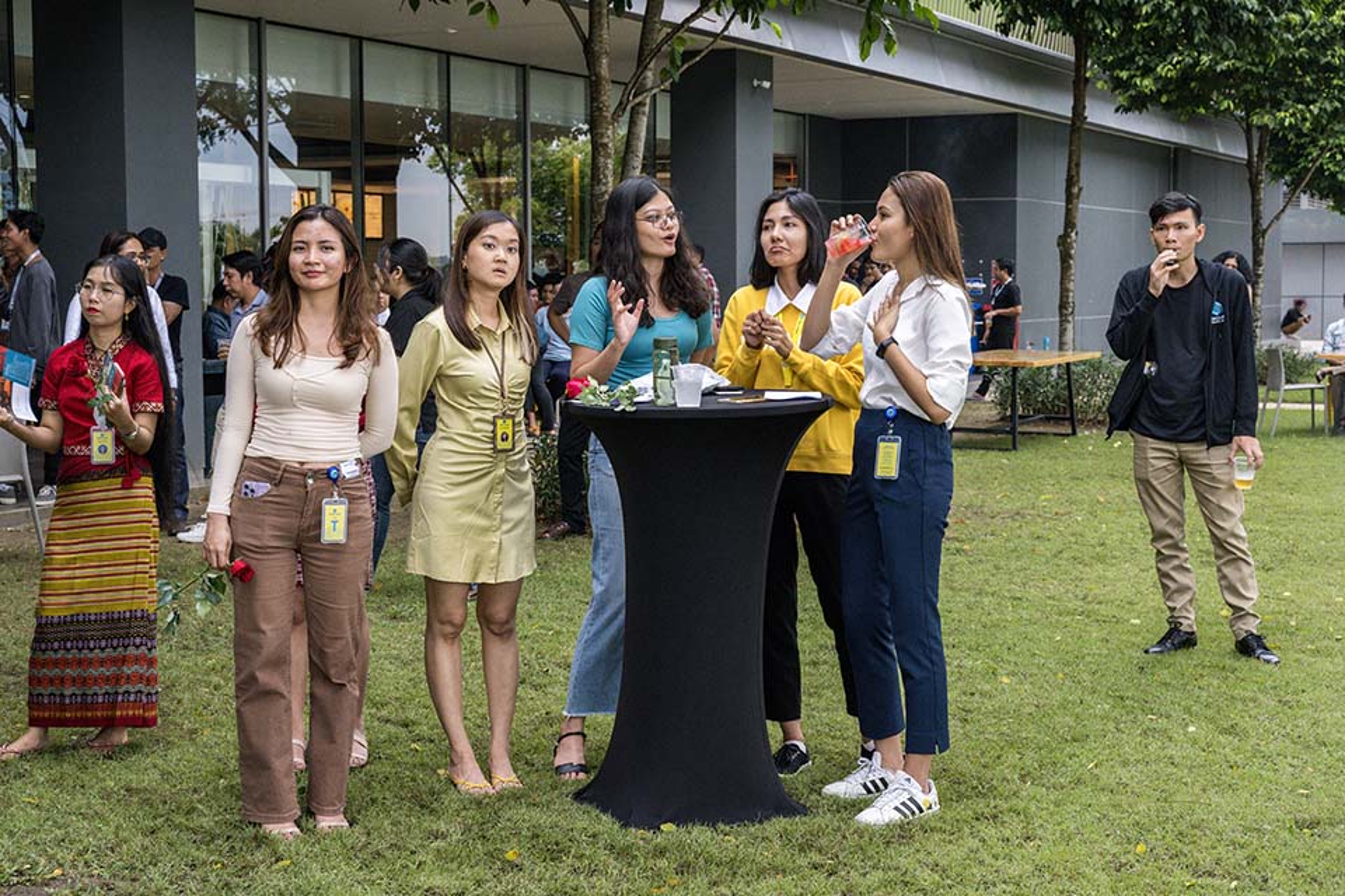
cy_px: 448
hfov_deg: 36.2
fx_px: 2055
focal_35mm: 55
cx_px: 672
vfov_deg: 24.6
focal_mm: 55
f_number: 8
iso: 4000
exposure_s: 1/250
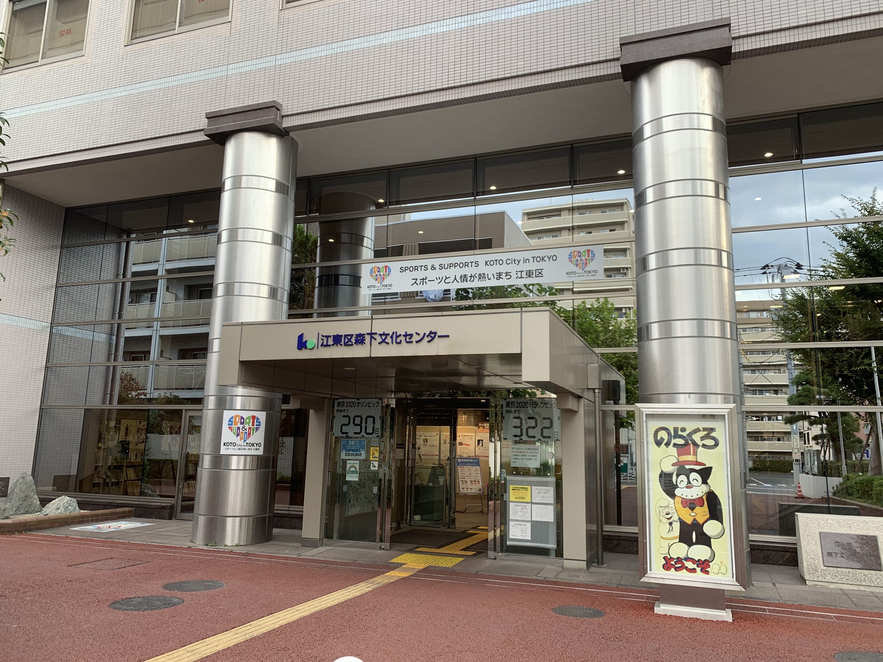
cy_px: 331
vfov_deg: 53.1
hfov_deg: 67.3
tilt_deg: +9.2
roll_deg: -1.6
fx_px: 663
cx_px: 442
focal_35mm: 26
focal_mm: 4.25
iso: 25
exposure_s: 1/138
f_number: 1.8
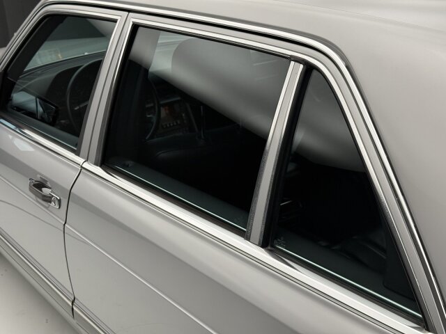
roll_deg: +3.9
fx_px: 618
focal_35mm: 48
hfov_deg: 39.7
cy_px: 167
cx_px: 223
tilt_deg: -21.2
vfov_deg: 30.3
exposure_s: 1/99
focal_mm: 6.76
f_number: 1.78
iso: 125
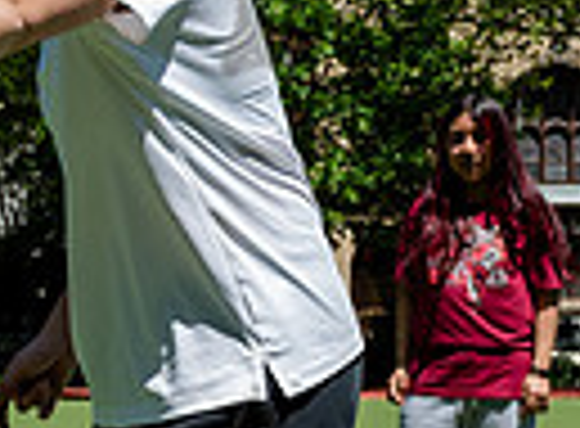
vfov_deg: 11.2
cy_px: 412
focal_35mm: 130
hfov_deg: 15.1
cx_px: 540
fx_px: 2164
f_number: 4.5
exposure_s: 1/1000
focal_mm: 24
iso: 200
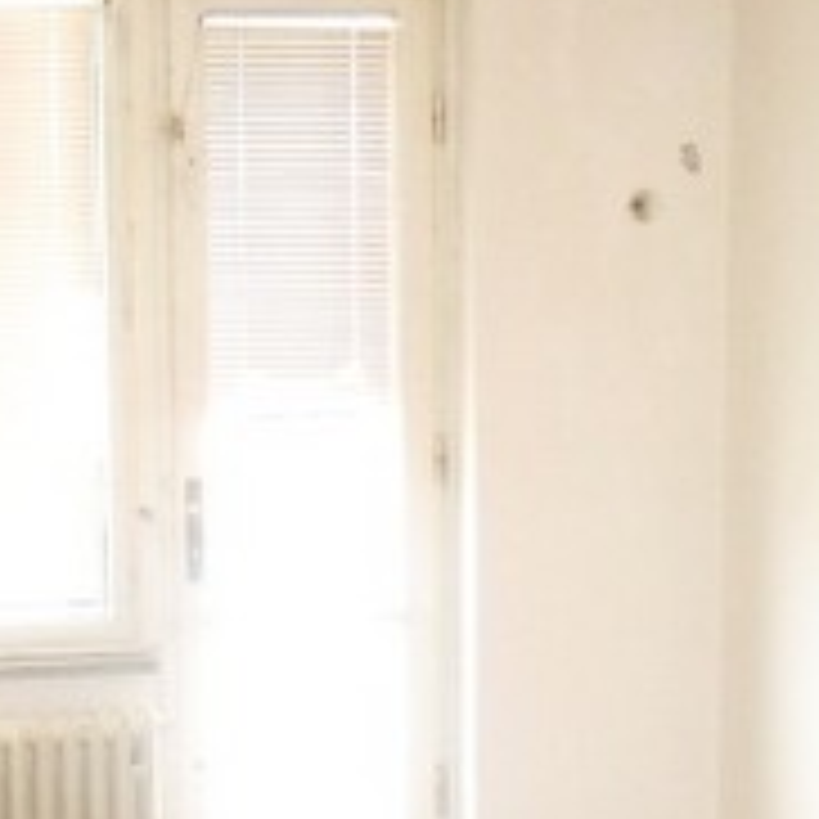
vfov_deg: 15.7
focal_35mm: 109
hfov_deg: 16.0
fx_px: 2918
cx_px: 464
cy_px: 801
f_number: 3.2
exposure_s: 1/45
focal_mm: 6.3
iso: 400
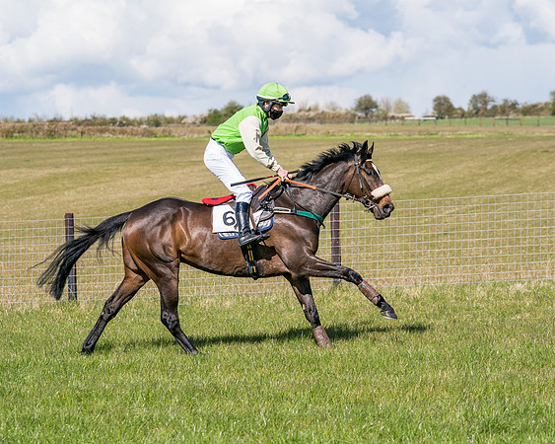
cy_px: 206
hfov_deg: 15.7
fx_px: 2011
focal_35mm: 122
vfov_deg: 12.6
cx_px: 267
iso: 200
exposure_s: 1/2000
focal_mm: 90
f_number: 4
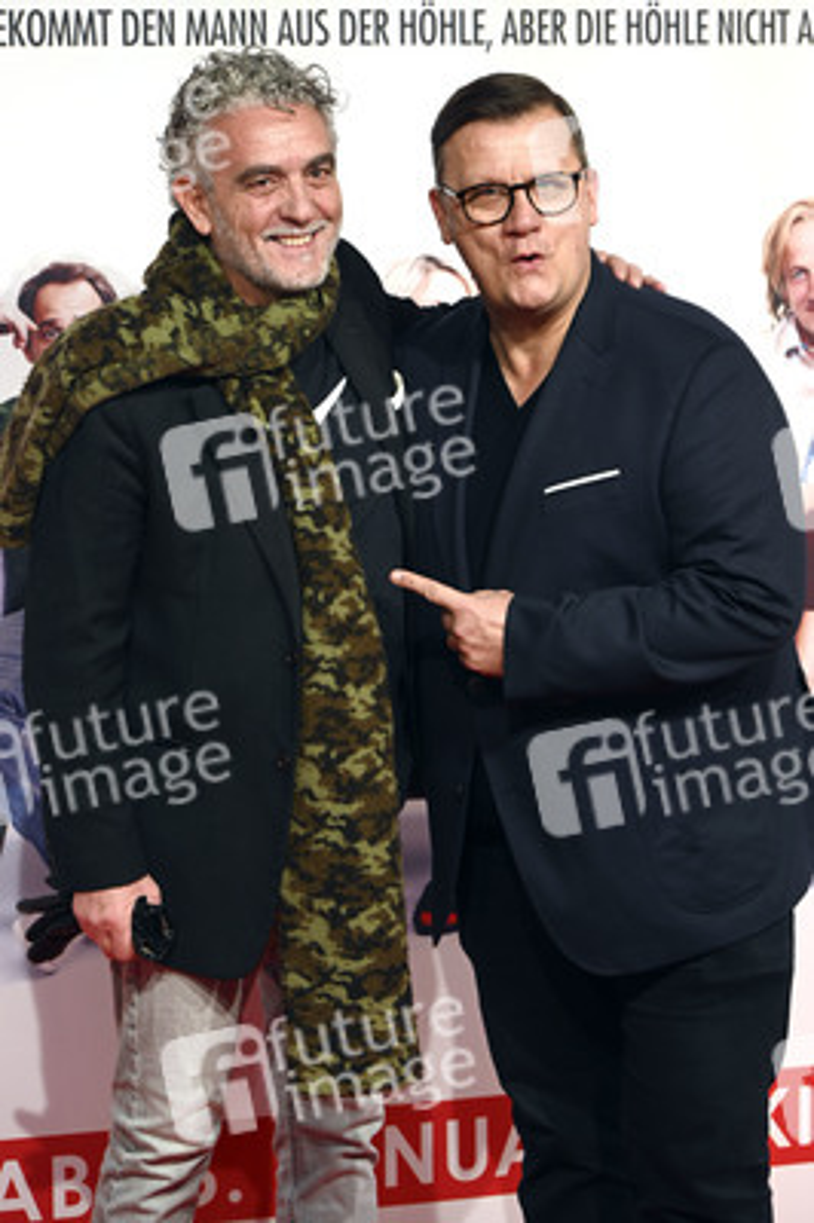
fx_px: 3431
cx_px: 407
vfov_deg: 20.2
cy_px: 612
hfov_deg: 13.5
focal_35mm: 101
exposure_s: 1/200
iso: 1250
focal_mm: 101
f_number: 6.3
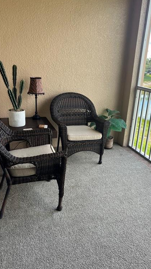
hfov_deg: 40.2
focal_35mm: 29
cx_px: 81
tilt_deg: -18.7
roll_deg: -2.8
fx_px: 206
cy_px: 134
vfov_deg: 66.1
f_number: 1.5
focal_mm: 5.7
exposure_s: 1/308
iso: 50
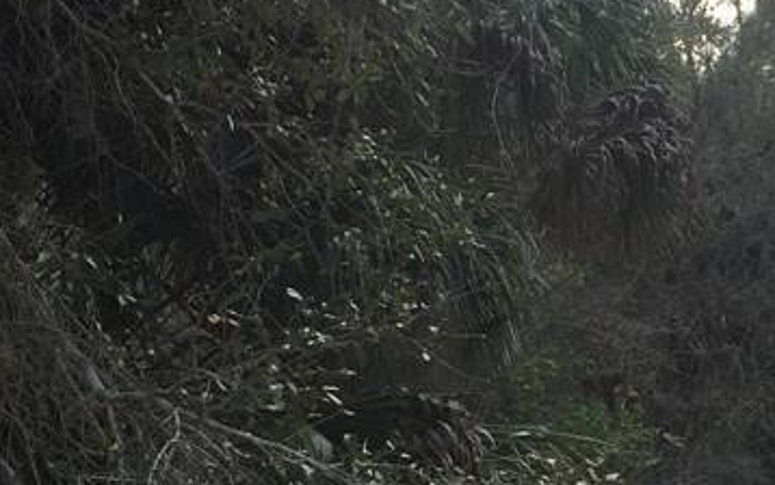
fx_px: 1859
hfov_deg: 23.3
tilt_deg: -3.2
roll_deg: -1.9
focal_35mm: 88
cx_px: 604
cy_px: 453
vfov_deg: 14.7
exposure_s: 1/542
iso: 32
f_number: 2.2
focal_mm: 4.15
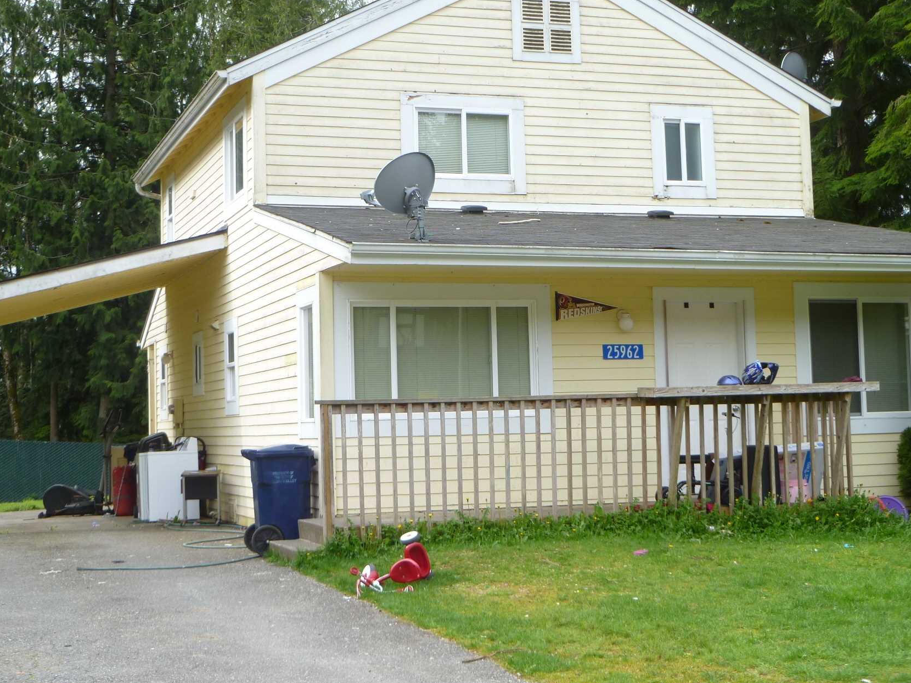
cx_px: 447
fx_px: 1526
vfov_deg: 25.2
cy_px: 313
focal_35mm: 58
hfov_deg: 33.2
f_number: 3.8
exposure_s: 1/125
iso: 80
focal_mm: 8.4
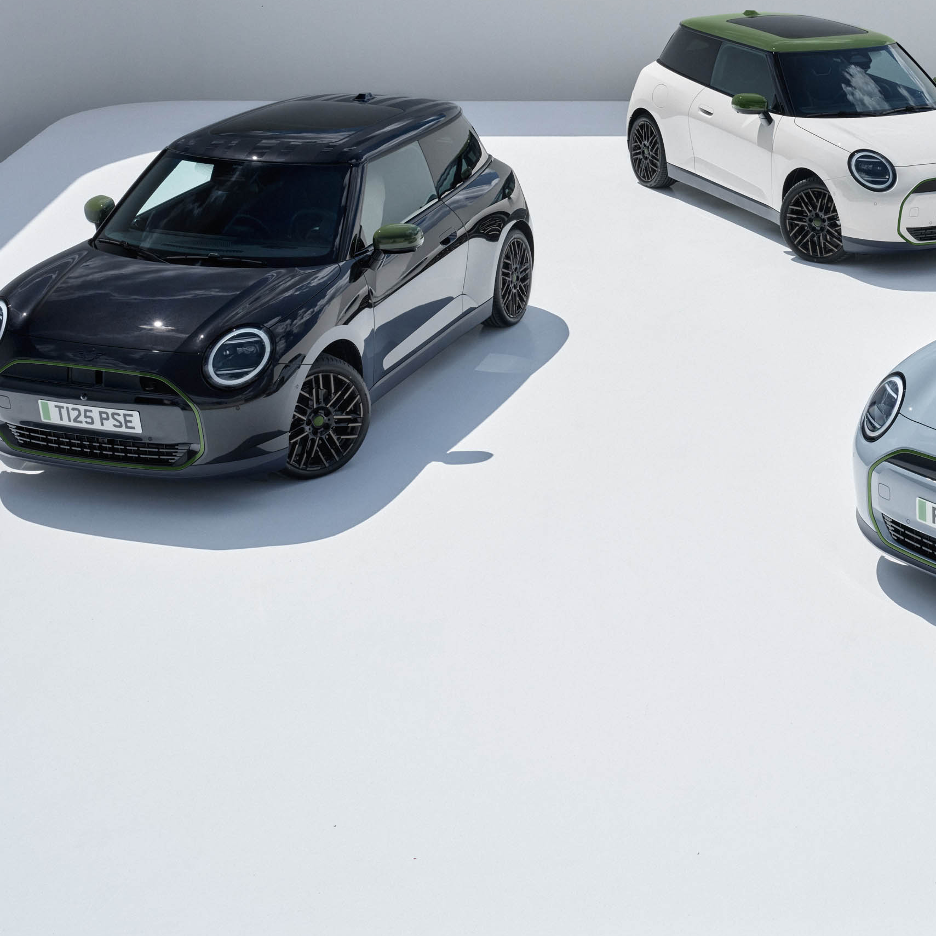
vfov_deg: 29.5
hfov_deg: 28.9
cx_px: 739
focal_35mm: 58
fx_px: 1774
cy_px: 374
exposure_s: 1/320
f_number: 16
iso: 1600
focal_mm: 45
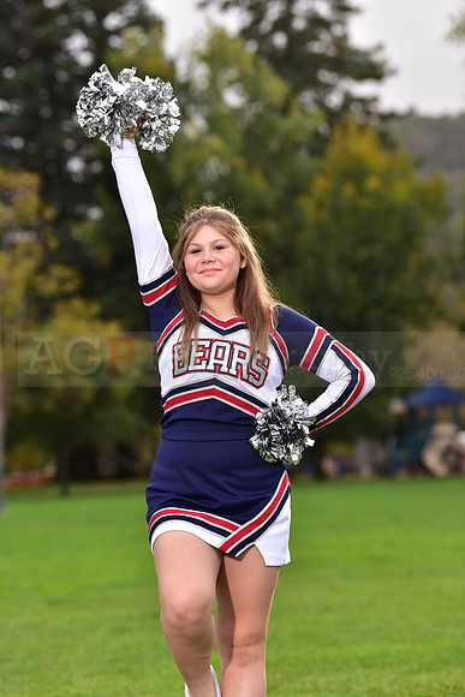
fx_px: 2517
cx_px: 232
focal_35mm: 130
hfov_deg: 10.6
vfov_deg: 15.8
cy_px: 348
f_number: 4.5
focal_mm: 130
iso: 160
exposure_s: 1/250
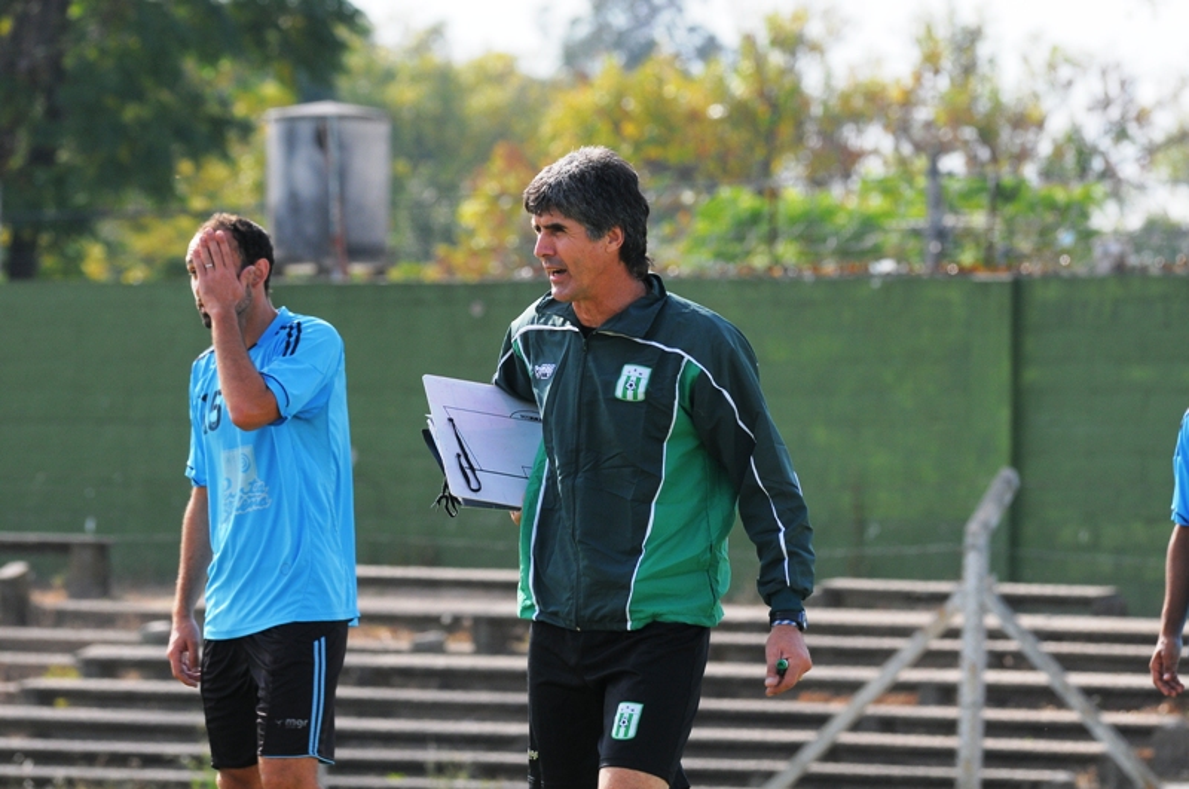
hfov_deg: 4.6
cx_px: 594
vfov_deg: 3.0
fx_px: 14841
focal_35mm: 450
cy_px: 394
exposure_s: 1/500
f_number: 9
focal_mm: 300
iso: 400
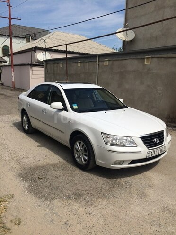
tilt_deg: -11.7
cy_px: 118
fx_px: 197
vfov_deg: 61.7
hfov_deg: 48.2
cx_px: 88
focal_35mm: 29
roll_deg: -1.5
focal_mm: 4.15
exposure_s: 1/4115
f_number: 2.2
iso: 32
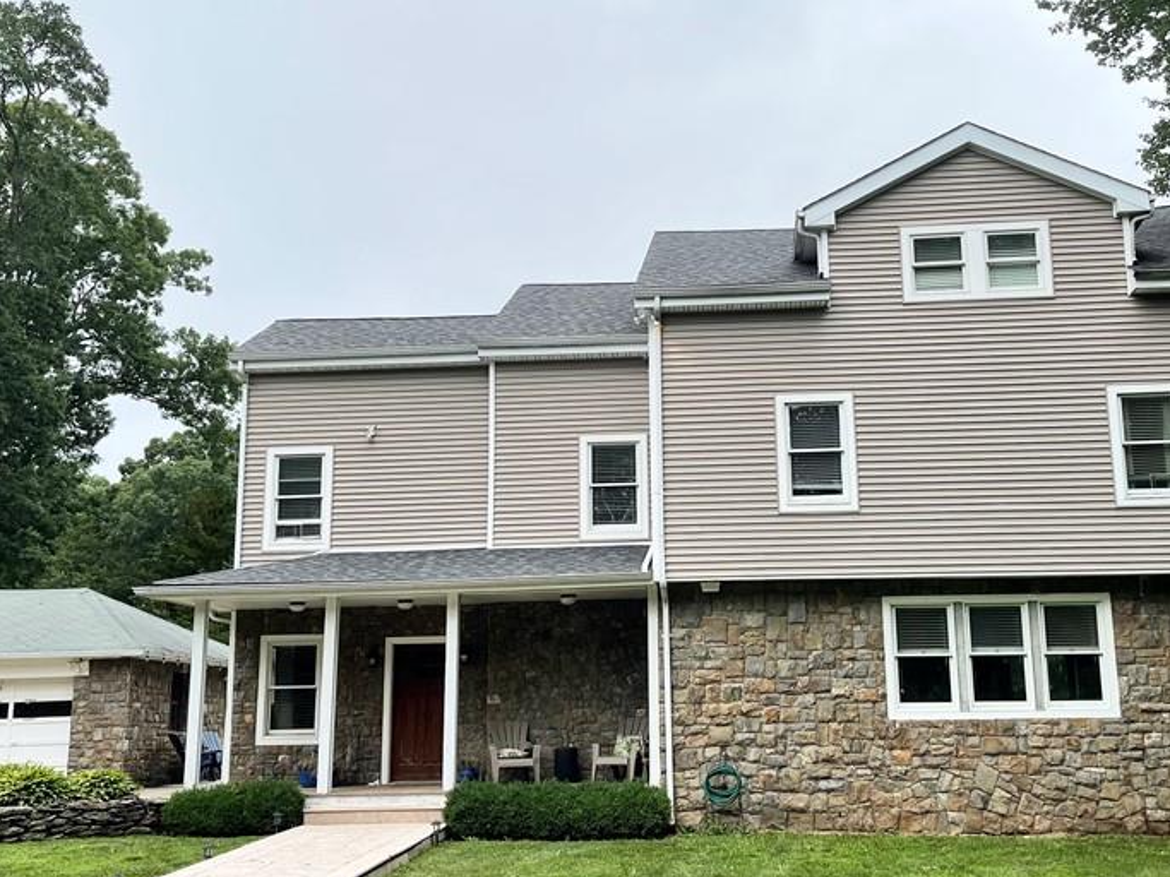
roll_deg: +1.1
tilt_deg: +12.5
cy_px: 452
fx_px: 1318
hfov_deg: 47.8
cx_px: 656
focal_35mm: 39
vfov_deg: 36.8
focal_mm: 5.1
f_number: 1.6
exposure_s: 1/4717
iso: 32
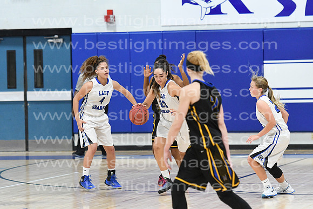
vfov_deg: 6.8
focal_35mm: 202
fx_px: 1761
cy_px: 104
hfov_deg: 10.2
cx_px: 156
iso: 5000
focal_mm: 135
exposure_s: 1/640
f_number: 3.5
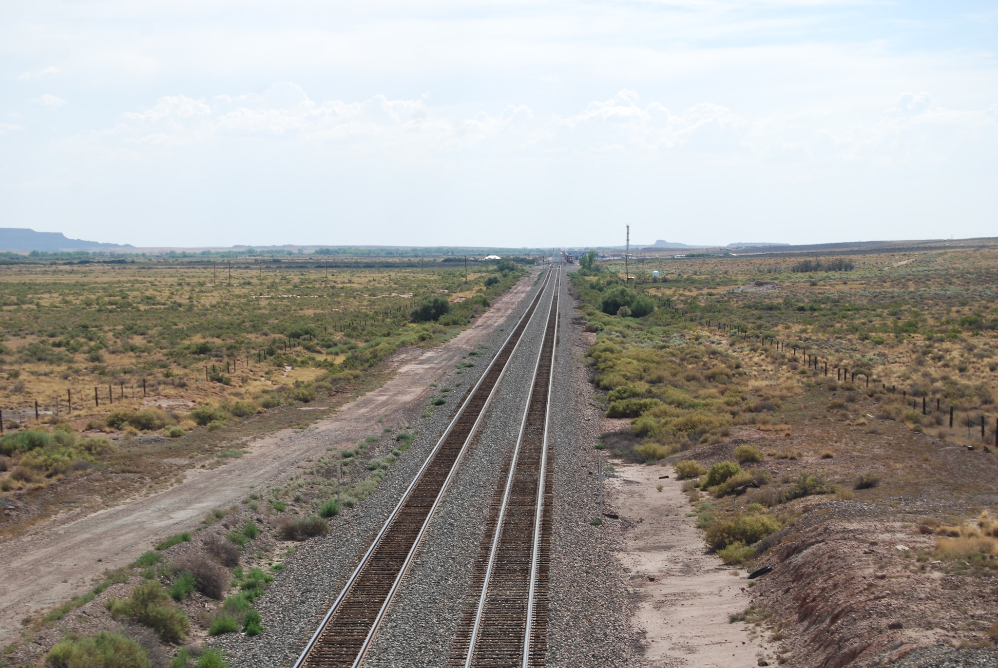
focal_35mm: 82
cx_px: 499
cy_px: 334
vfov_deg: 16.6
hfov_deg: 24.6
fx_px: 2290
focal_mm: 55
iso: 100
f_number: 9
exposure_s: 1/320
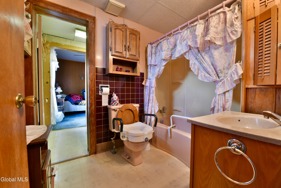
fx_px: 109
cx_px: 140
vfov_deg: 81.3
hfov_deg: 104.2
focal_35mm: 14
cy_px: 94
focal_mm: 14
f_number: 10
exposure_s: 1/5
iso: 800
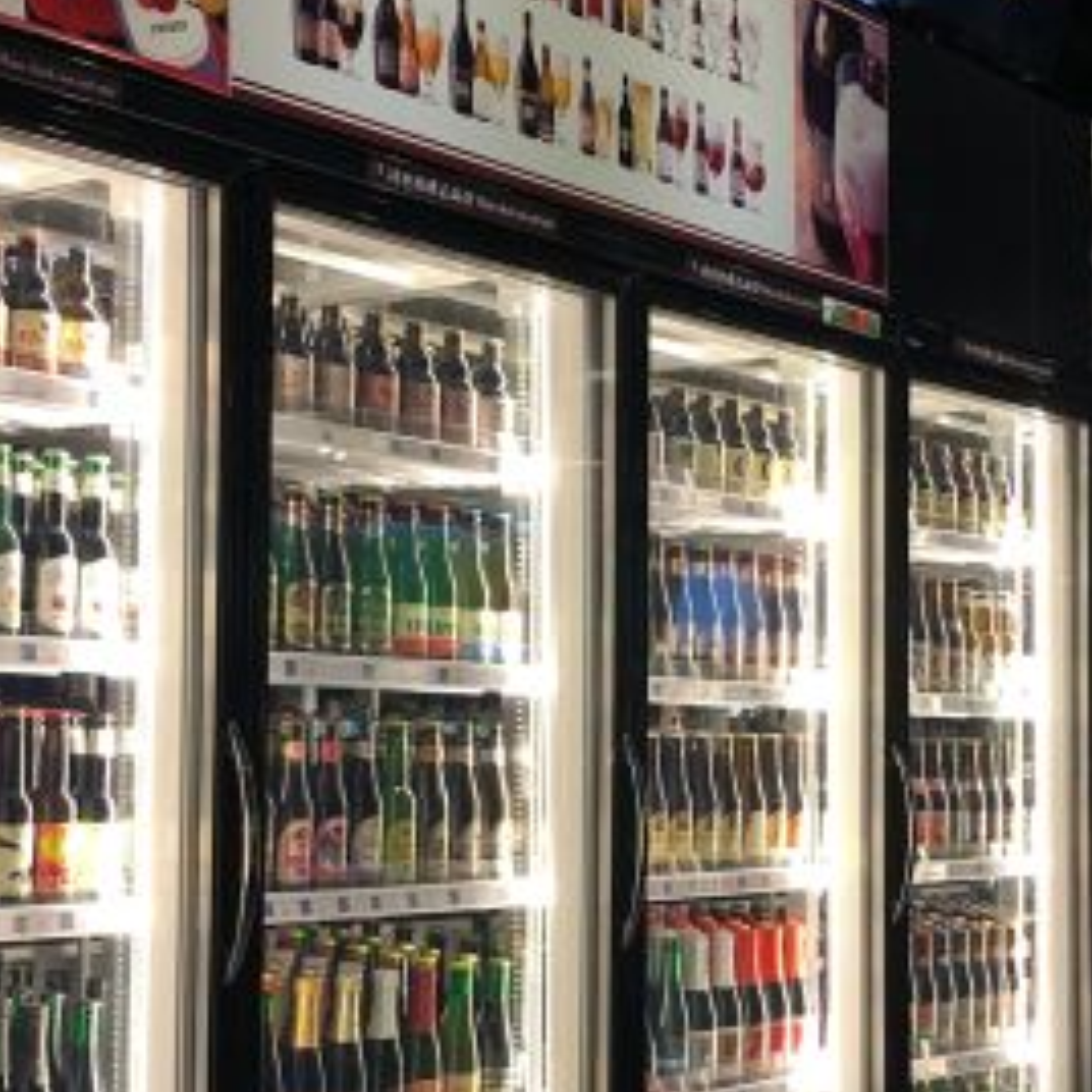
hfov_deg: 25.6
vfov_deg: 25.6
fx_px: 2391
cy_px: 695
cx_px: 729
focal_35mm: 67
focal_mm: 3.99
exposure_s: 1/25
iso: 32
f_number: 1.8
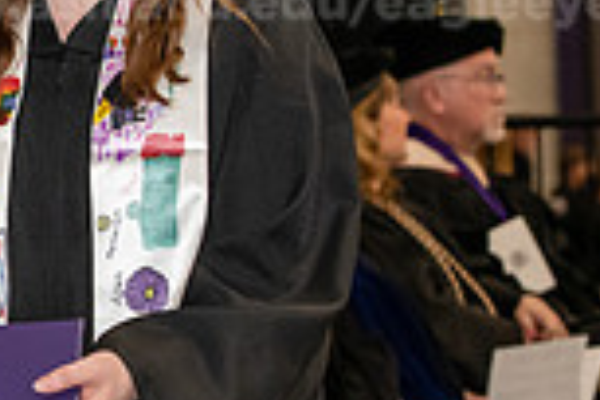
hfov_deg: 7.6
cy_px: 84
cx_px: -302
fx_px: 4416
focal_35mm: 265
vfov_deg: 5.2
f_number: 5
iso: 2500
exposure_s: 1/200
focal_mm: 70
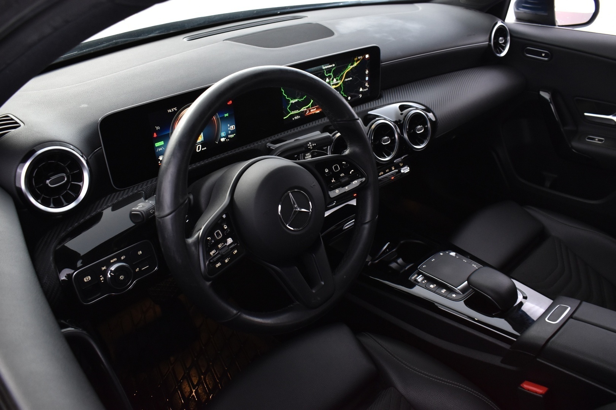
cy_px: 205
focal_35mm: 30
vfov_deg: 43.6
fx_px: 513
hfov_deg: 61.9
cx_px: 308
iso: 1250
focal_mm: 20
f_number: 5.6
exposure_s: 1/8
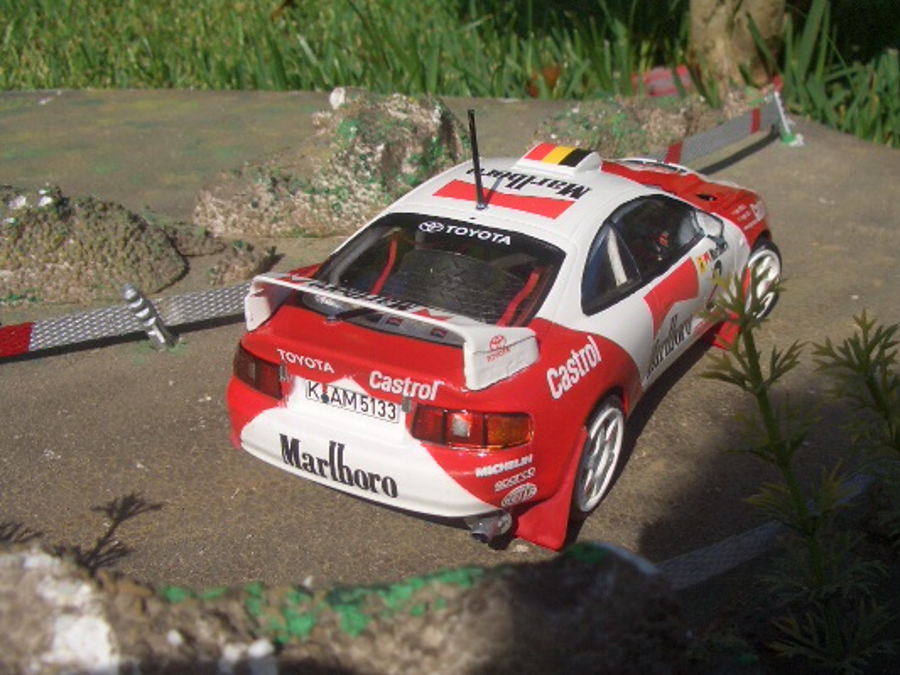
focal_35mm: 42
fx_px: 1092
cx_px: 513
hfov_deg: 44.7
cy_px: 376
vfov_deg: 34.3
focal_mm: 5.8
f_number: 4.3
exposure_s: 1/800
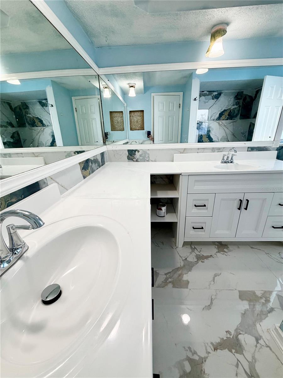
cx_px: 142
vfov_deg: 102.1
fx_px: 153
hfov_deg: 85.7
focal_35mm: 14
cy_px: 189
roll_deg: +1.1
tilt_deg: -21.0
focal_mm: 2.22
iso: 160
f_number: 2.2
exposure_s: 1/120
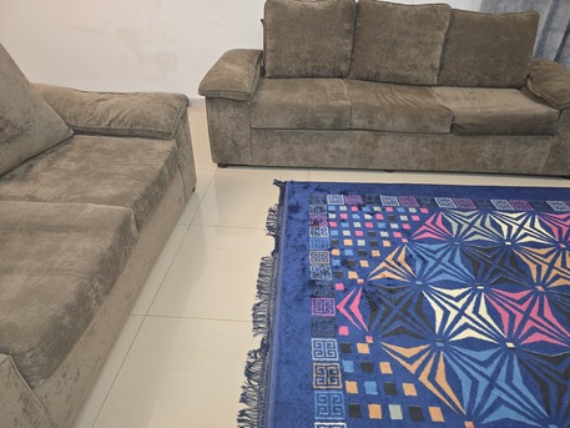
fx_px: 379
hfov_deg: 73.9
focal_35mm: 23
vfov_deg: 58.9
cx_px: 285
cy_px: 214
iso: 160
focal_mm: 6.3
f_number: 1.7
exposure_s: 1/12
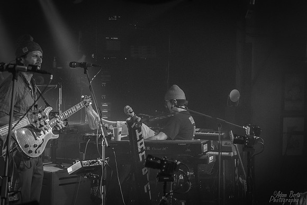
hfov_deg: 26.9
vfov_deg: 18.1
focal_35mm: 75
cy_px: 102
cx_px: 174
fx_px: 642
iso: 3200
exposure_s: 1/500
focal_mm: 62
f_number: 4.5
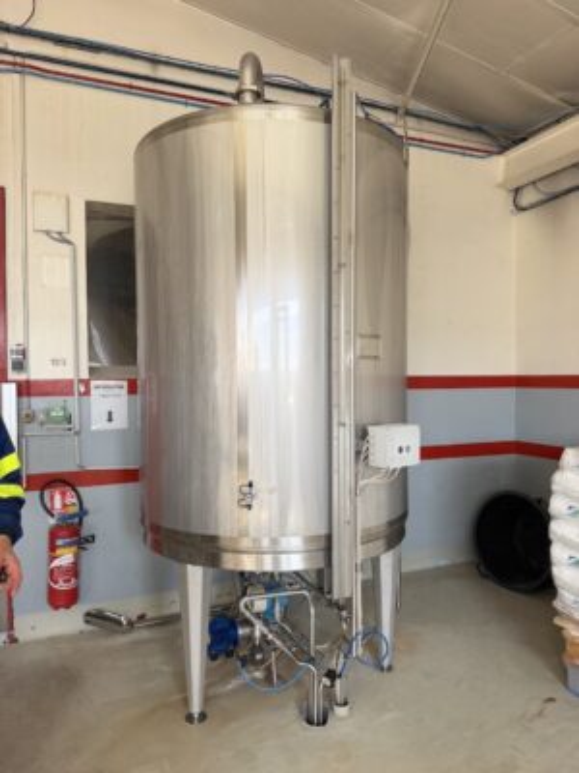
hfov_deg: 56.8
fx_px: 535
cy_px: 386
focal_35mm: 24
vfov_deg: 71.6
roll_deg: +0.8
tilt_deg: -0.4
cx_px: 290
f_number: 1.78
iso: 100
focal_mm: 6.76
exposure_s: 1/121
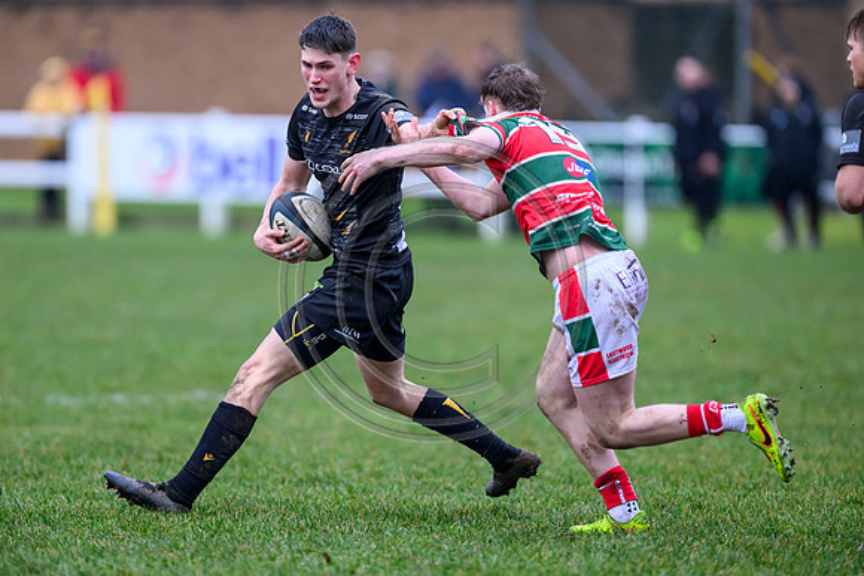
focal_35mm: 400
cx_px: 432
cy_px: 288
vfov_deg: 3.4
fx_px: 9602
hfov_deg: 5.2
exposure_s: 1/1600
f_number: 3.5
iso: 3200
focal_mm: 400
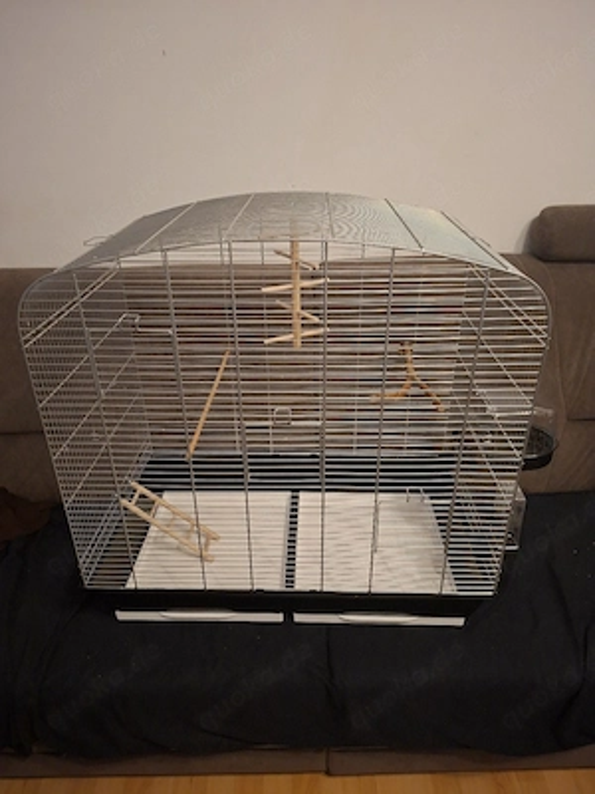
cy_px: 397
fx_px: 527
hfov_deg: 58.9
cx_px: 298
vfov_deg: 73.9
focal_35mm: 23
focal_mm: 5.54
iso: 800
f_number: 1.8
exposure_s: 1/25
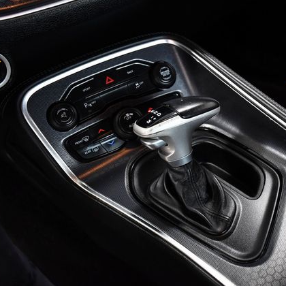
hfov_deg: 37.8
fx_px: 411
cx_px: 197
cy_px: 144
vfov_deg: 38.3
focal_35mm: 44
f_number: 4.5
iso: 2500
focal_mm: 23
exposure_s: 1/320
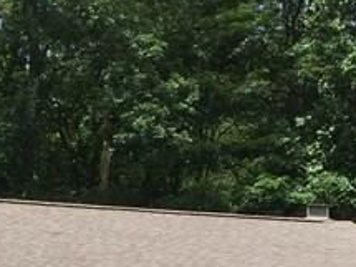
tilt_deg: +8.6
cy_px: 483
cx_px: -46
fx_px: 1418
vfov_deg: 10.1
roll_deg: -2.0
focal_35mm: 138
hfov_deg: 14.0
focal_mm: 4.15
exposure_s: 1/2083
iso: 32
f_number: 2.2
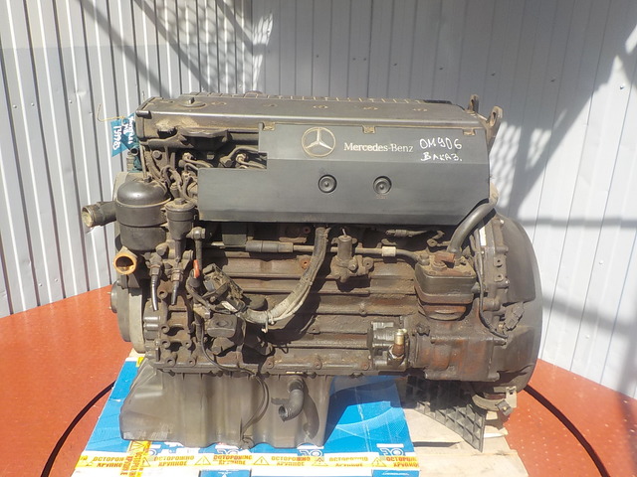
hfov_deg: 60.0
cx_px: 318
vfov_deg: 46.8
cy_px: 238
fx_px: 552
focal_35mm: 30
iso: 125
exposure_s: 1/400
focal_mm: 4.1
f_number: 3.3
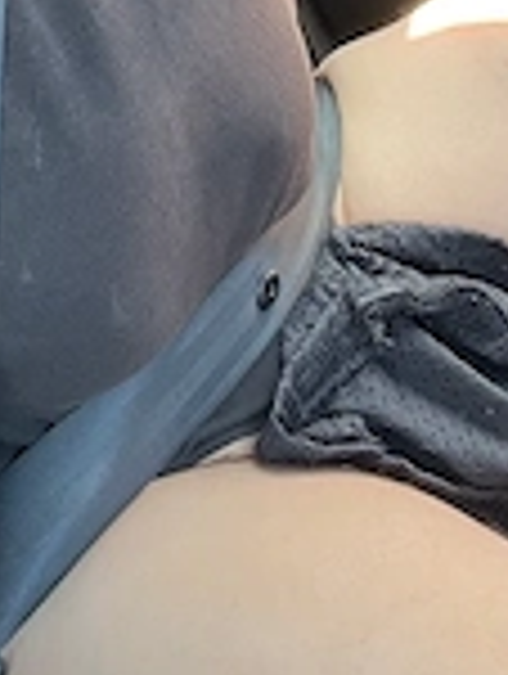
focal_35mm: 80
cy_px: -171
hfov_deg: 18.4
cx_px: 126
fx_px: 1561
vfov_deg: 22.2
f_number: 2.2
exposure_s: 1/60
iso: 100
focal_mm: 2.71
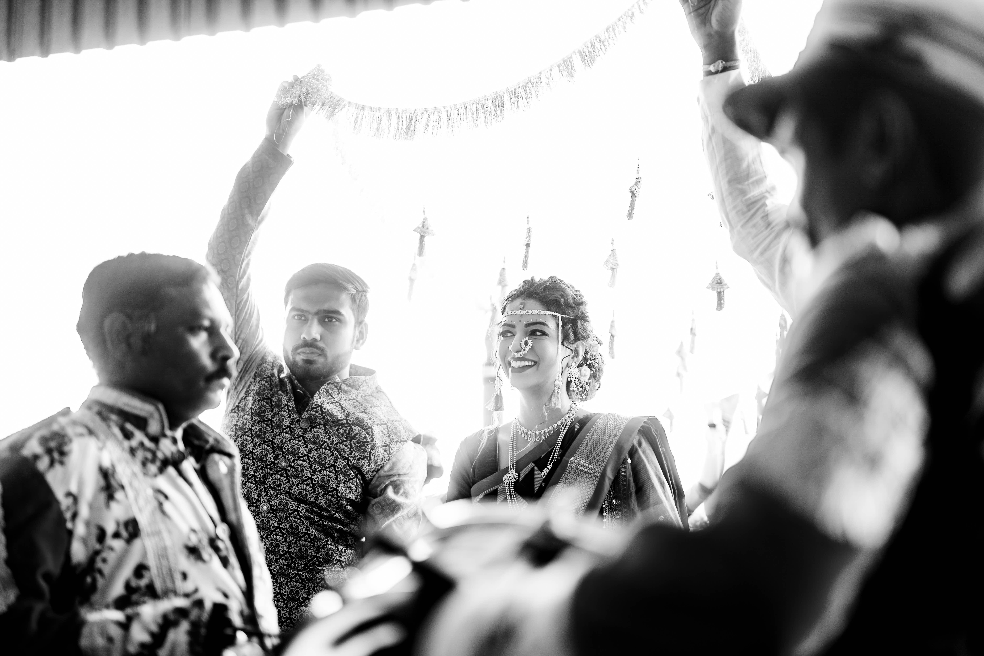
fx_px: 1367
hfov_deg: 39.6
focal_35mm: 50
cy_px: 328
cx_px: 492
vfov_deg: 27.0
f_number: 1.4
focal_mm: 50
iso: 64
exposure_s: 1/200
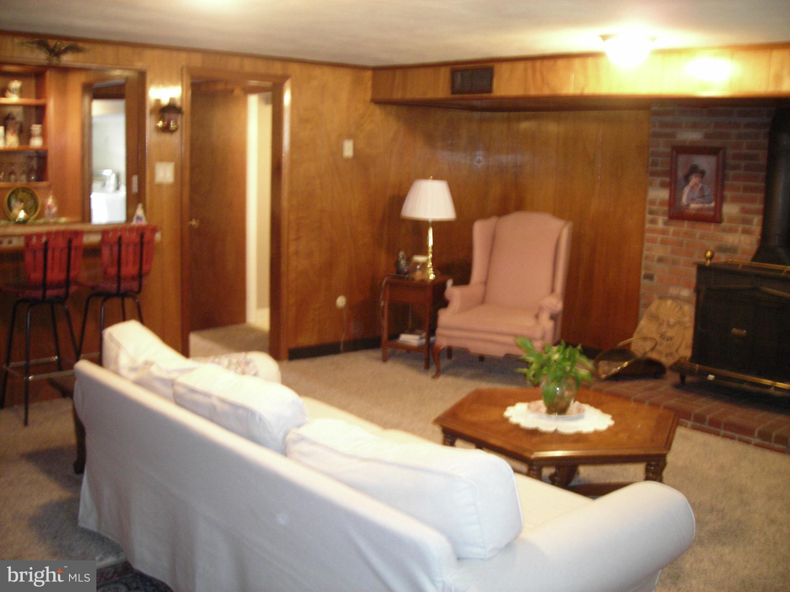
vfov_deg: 37.7
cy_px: 296
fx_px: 867
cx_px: 395
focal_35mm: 38
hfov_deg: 49.0
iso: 200
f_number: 3.2
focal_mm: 6.3
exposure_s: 1/5.5
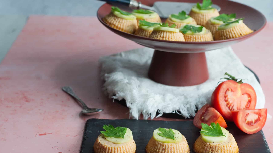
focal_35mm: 79
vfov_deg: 15.3
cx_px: 136
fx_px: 572
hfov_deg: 26.9
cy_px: 85
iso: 720
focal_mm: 50
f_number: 4.5
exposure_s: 1/100
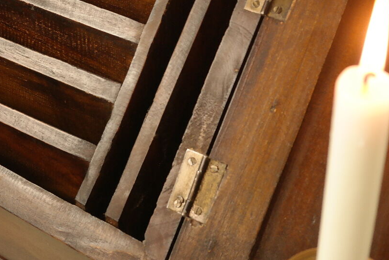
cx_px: 129
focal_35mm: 77
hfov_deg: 26.2
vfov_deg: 17.4
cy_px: 22
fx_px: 832
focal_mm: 24
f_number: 5.6
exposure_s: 1/30
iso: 800
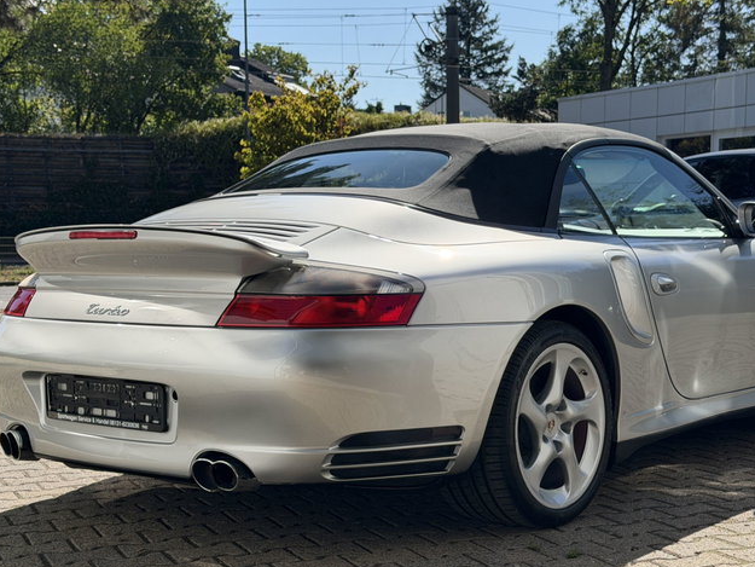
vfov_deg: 24.8
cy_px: 331
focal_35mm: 59
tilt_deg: -5.8
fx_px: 1287
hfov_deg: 32.7
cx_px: 419
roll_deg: +0.5
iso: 100
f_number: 1.78
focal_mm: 6.76
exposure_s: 1/5587
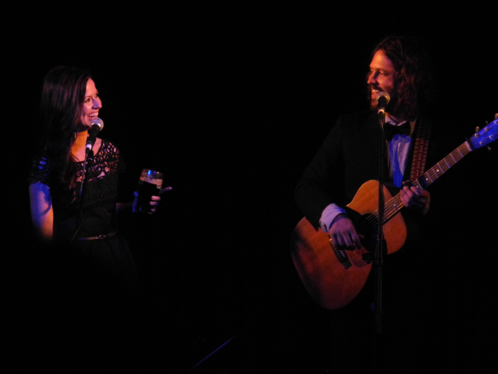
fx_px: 2877
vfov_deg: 7.4
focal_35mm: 200
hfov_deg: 9.9
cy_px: 187
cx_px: 249
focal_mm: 42.6
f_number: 5.6
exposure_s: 1/60
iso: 800
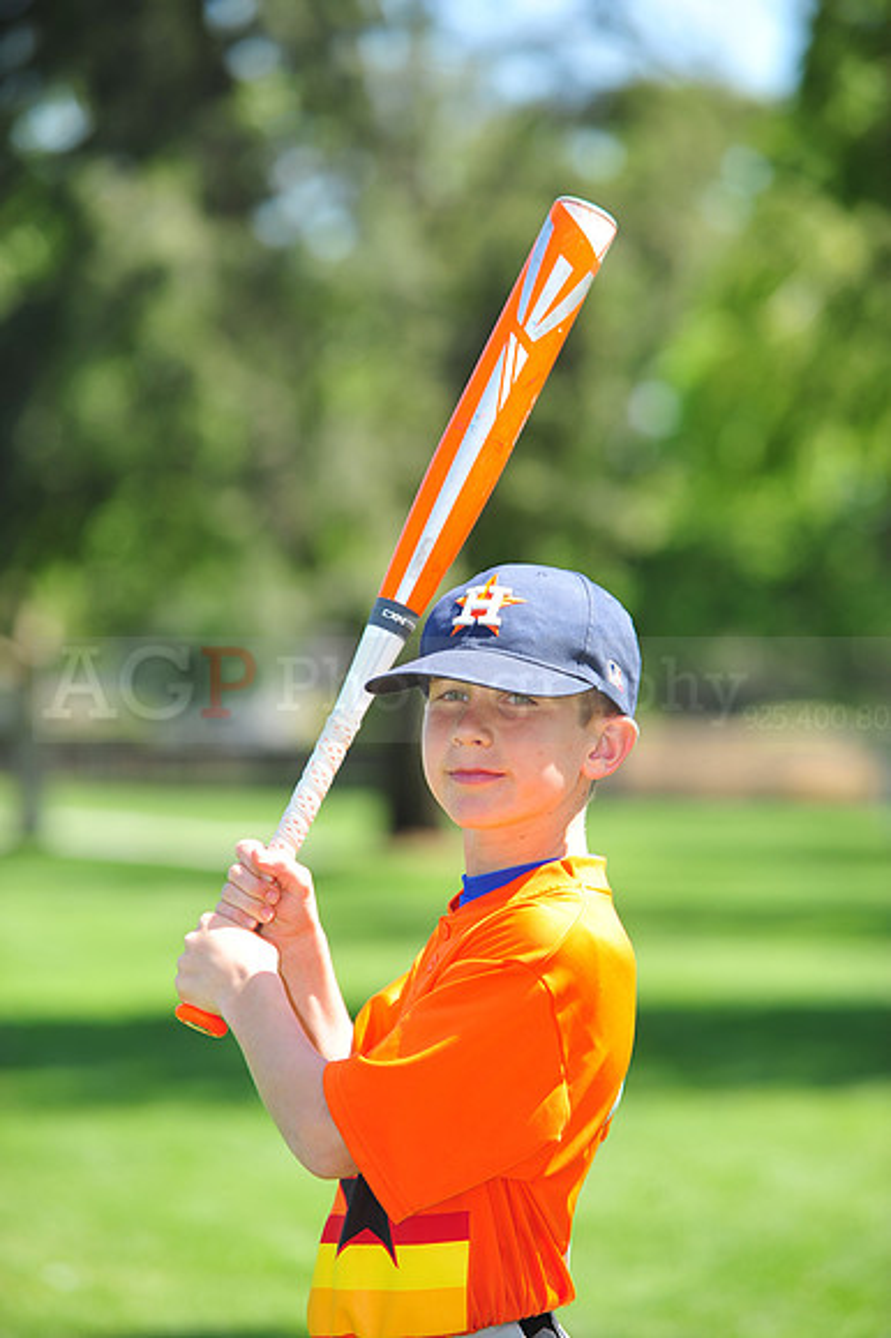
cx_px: 446
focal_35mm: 165
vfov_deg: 12.5
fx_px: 6132
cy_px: 669
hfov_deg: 8.3
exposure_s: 1/640
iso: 200
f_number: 4.5
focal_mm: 165
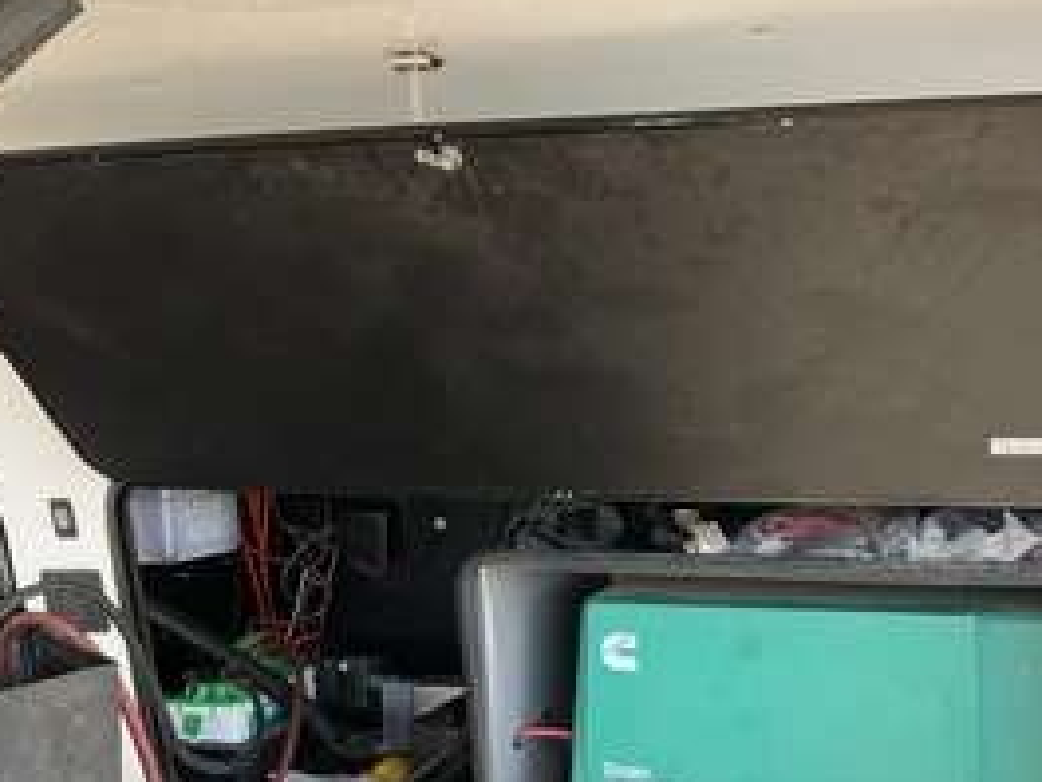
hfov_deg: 42.7
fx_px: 1324
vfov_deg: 32.3
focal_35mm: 44
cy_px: 573
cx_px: 635
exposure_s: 1/227
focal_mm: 3
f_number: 1.8
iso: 20
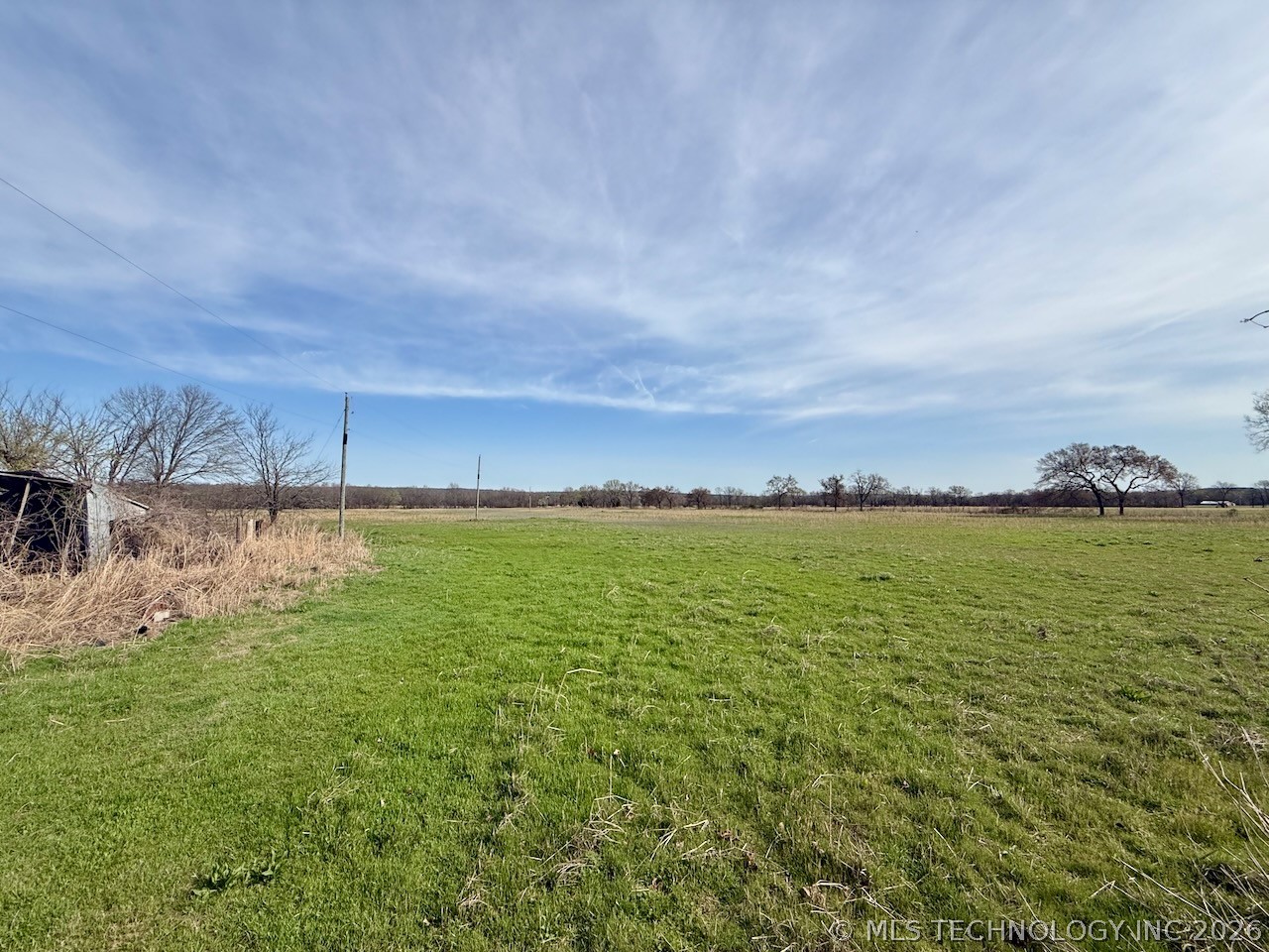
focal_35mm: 14
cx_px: 634
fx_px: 513
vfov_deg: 85.7
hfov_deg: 102.1
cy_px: 476
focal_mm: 2.22
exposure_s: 1/2611
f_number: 2.2
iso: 50
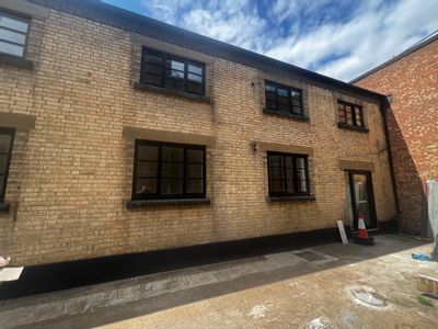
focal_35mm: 13
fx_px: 164
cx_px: 219
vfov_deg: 89.9
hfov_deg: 106.2
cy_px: 164
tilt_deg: +7.6
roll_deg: +0.6
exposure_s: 1/550
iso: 32
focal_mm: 1.57
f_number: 1.8
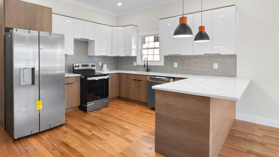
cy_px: 58
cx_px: 99
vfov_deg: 55.2
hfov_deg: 84.3
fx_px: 148
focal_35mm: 20
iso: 400
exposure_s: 1/4
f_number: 9
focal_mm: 14
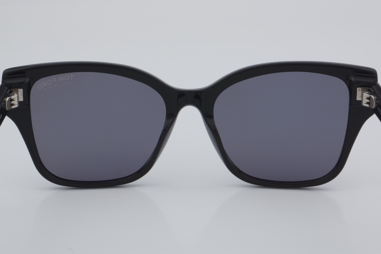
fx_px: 794
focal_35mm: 75
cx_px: 190
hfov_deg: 27.0
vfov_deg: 18.2
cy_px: 127
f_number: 32
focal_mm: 50
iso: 100
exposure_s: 1/4
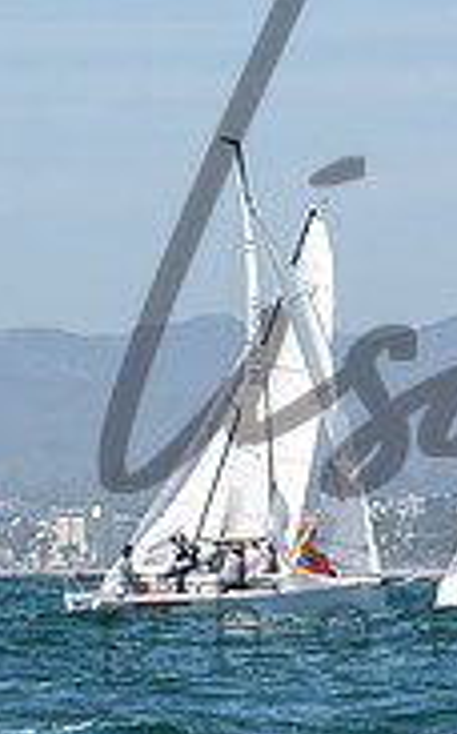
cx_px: 1037
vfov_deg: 5.8
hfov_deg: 3.6
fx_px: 7231
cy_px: 321
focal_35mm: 362
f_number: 6.3
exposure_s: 1/1250
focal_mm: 70
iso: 200
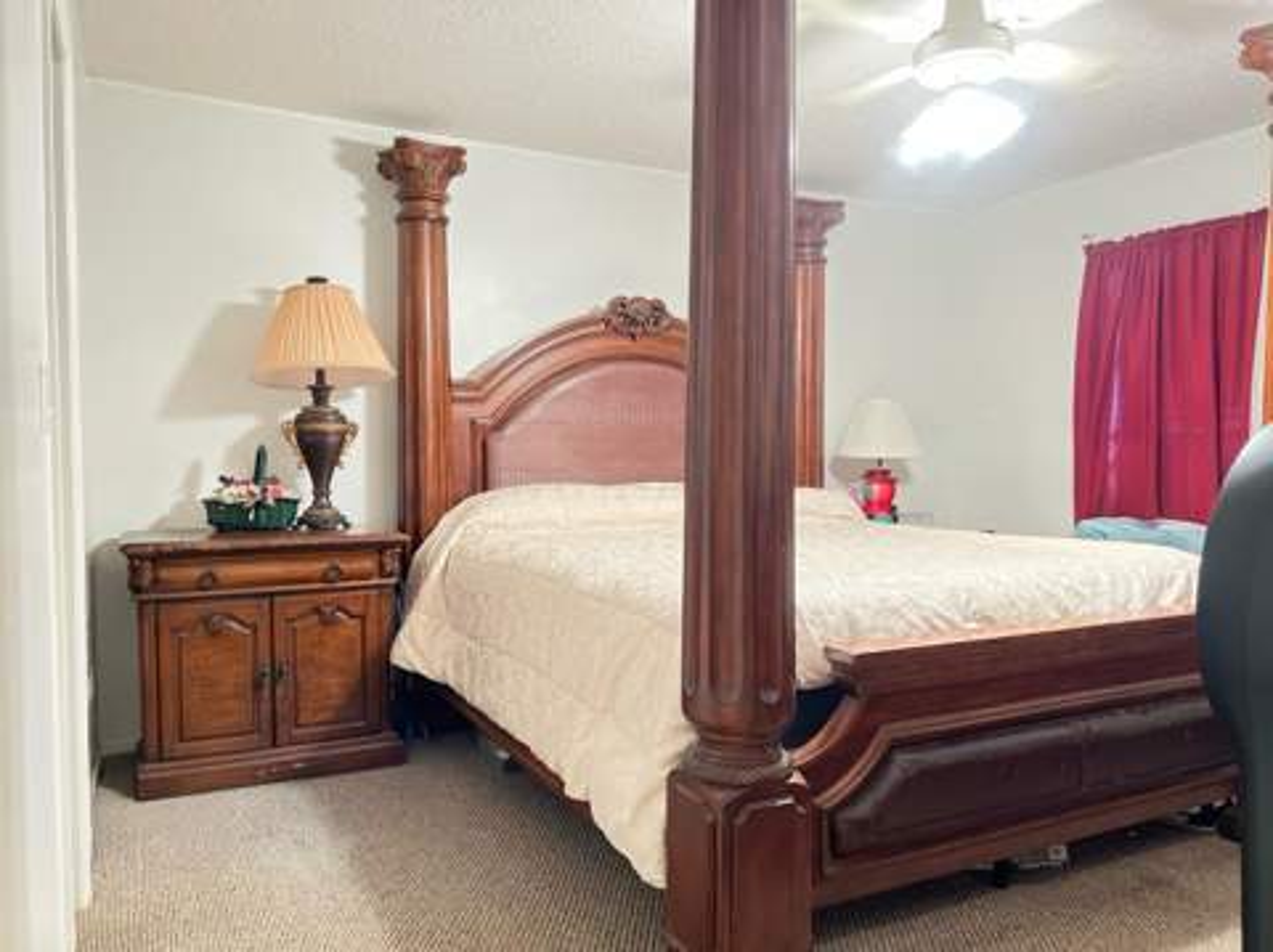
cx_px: 636
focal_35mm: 26
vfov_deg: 53.0
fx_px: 955
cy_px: 476
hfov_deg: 67.4
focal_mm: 5.7
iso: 640
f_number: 1.5
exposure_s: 1/30
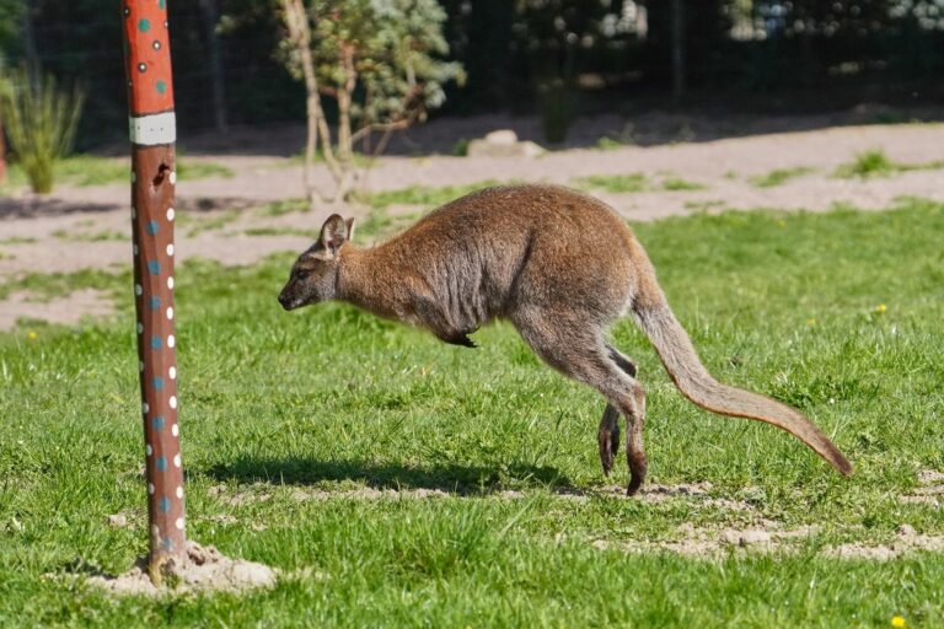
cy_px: 314
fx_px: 7866
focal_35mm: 300
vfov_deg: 4.6
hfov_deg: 6.9
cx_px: 472
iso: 3200
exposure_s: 1/4000
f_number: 8
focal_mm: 200
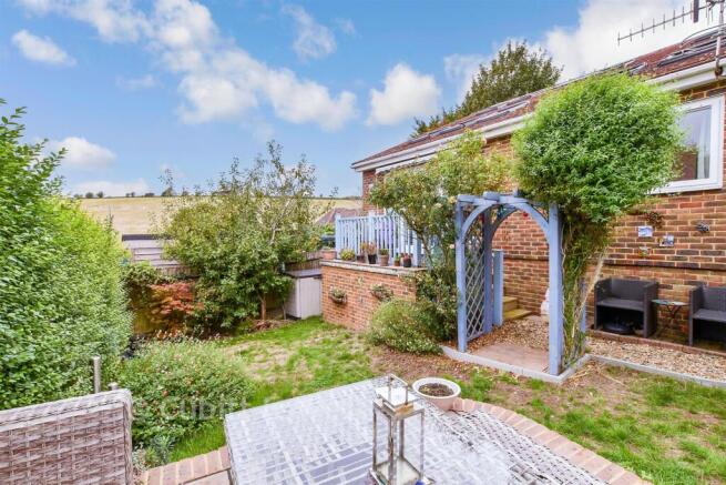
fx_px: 323
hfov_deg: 96.7
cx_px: 363
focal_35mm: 16
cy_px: 242
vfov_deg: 73.8
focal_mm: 11
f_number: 8
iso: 200
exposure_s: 1/200
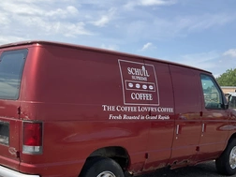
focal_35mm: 46
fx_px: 314
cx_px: 105
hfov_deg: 41.2
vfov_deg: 31.0
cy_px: 133
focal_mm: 3
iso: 25
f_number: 1.8
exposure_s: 1/1195
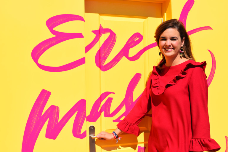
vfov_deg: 28.9
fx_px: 294
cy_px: 76
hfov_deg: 42.3
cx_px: 114
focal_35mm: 46
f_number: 11
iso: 200
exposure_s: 1/500
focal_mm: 31
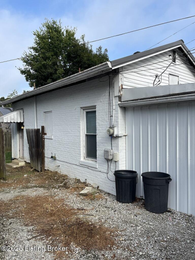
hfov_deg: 54.9
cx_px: 98
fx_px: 188
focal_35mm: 25
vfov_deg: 69.4
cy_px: 130
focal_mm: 5.1
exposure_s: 1/2203
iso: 32
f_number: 1.6
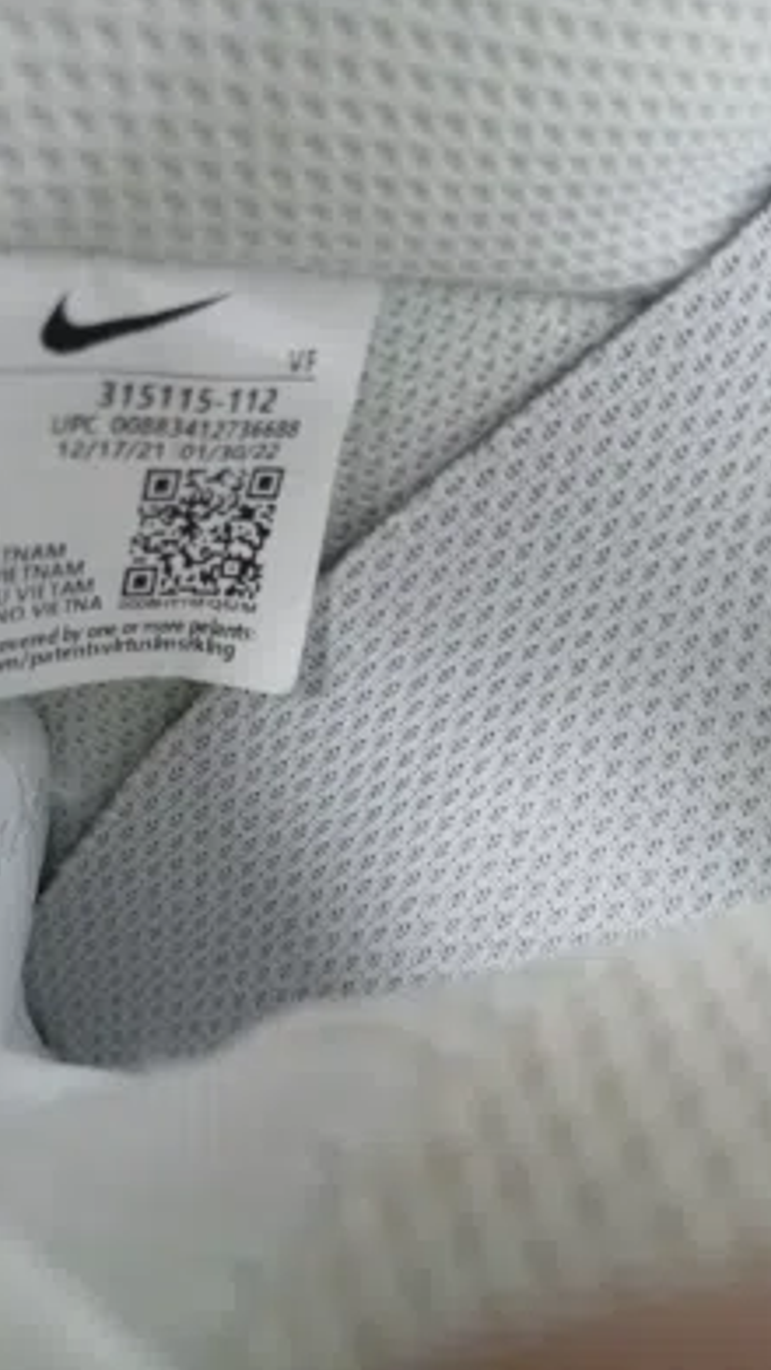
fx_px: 1054
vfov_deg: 66.1
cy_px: 680
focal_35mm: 29
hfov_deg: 39.7
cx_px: 256
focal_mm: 3.98
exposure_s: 1/33.3
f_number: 1.8
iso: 250
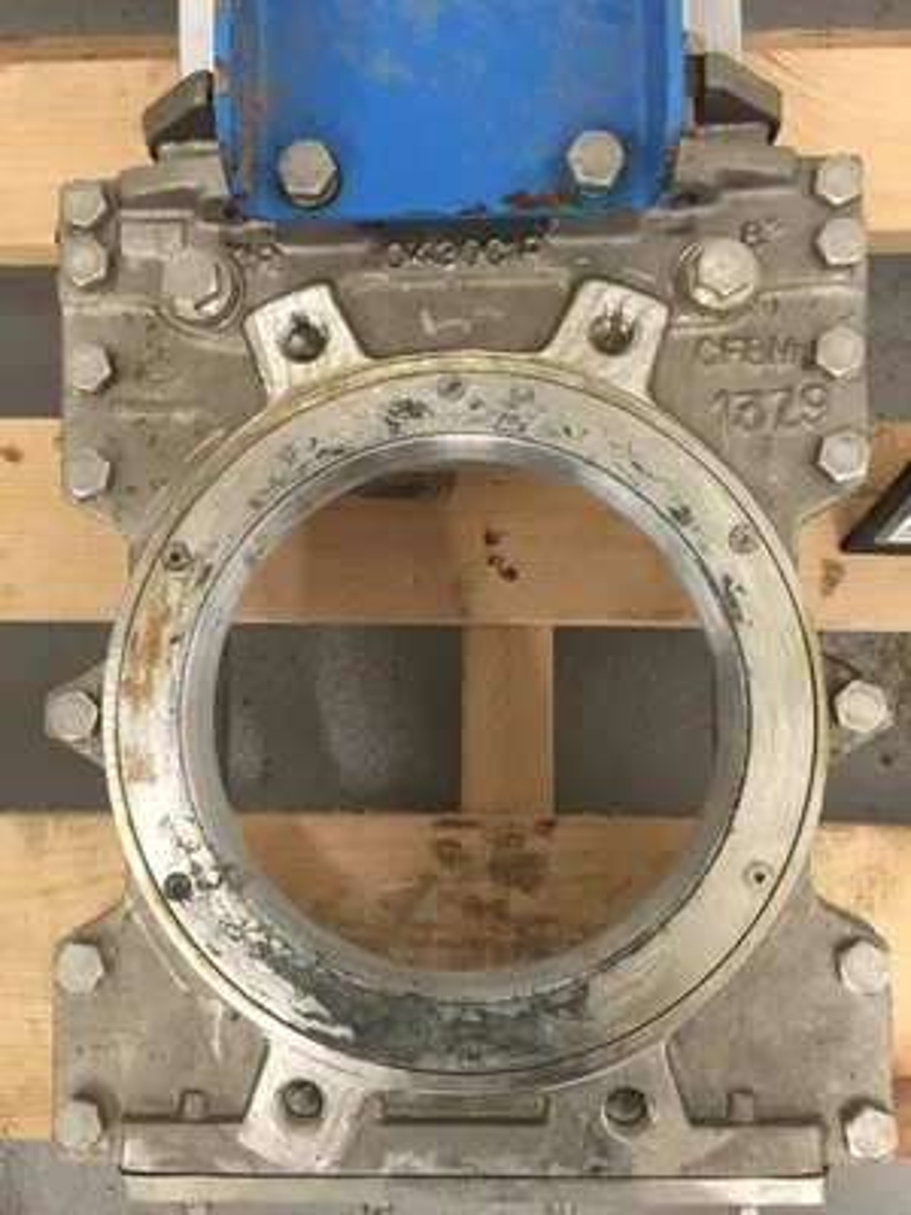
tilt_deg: -83.0
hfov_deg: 48.2
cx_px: 456
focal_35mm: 29
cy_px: 608
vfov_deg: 61.7
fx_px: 1018
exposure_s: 1/30
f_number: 2.2
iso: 160
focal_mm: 4.15
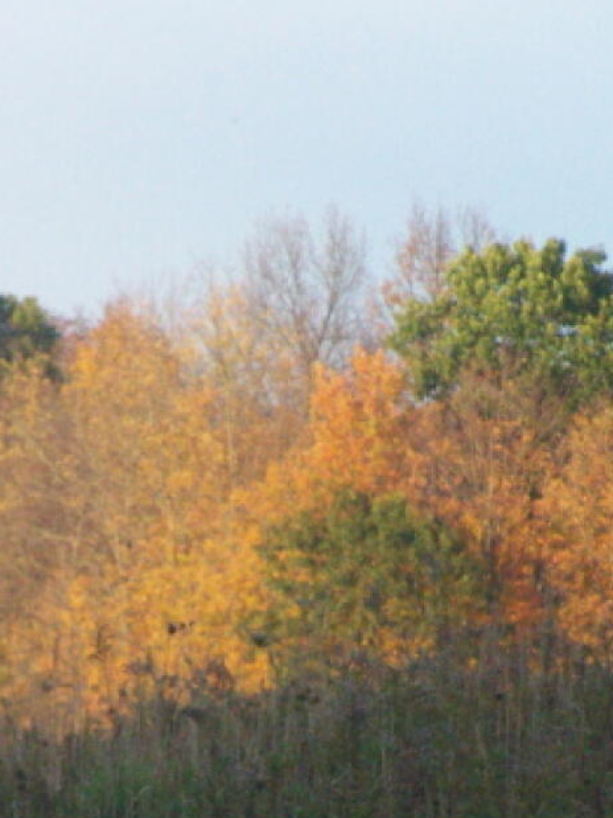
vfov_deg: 3.5
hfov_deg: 2.6
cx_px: 246
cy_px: 701
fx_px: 13440
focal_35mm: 569
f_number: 4.5
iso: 400
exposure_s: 1/640
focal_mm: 42.8
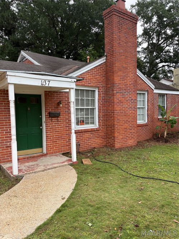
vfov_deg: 67.3
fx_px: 179
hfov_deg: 53.0
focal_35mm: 26
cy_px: 120
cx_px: 90
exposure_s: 1/810
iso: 64
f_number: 1.6
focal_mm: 5.96
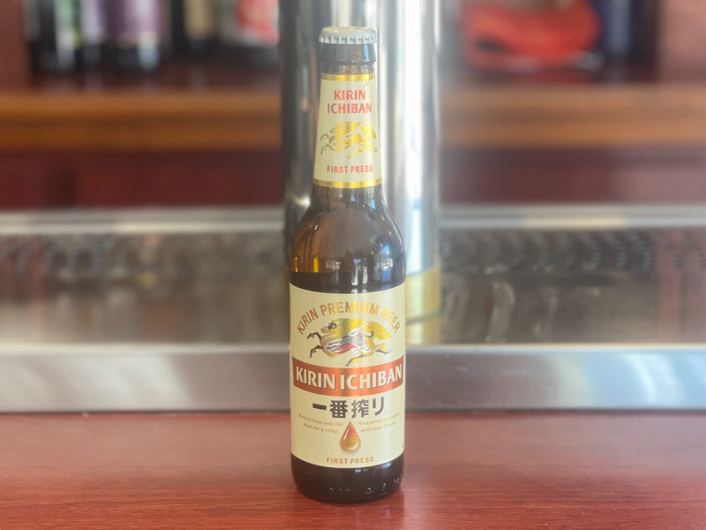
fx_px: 1061
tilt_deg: -13.9
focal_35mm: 52
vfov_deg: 28.0
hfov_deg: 36.8
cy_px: 265
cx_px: 353
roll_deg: +0.9
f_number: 2
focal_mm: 6
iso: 125
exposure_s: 1/100
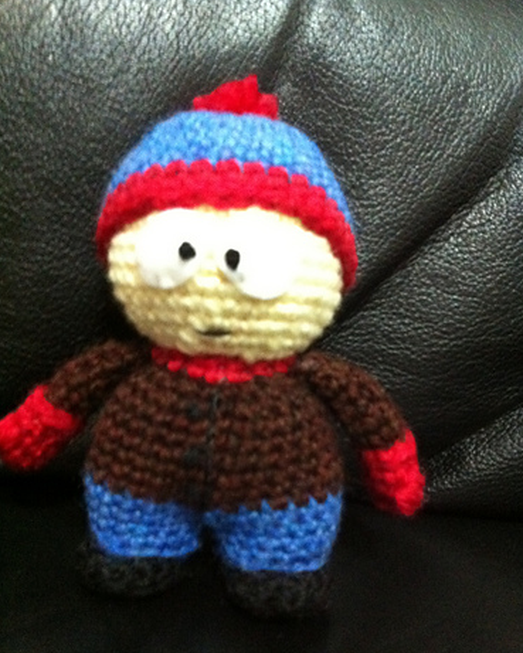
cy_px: 350
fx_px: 716
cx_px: 262
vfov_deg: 49.0
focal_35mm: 37
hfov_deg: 40.1
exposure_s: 1/15
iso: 1000
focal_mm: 3.85
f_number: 2.8
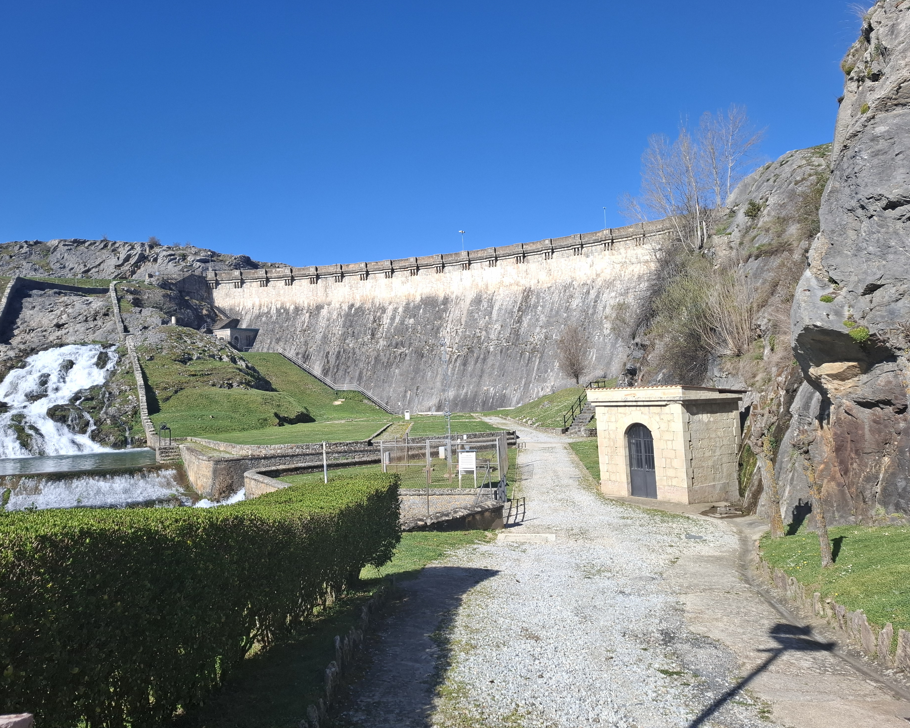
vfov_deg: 56.8
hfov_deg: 67.9
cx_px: 410
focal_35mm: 25
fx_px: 673
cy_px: 348
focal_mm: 5.54
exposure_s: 1/1616
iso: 50
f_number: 1.8
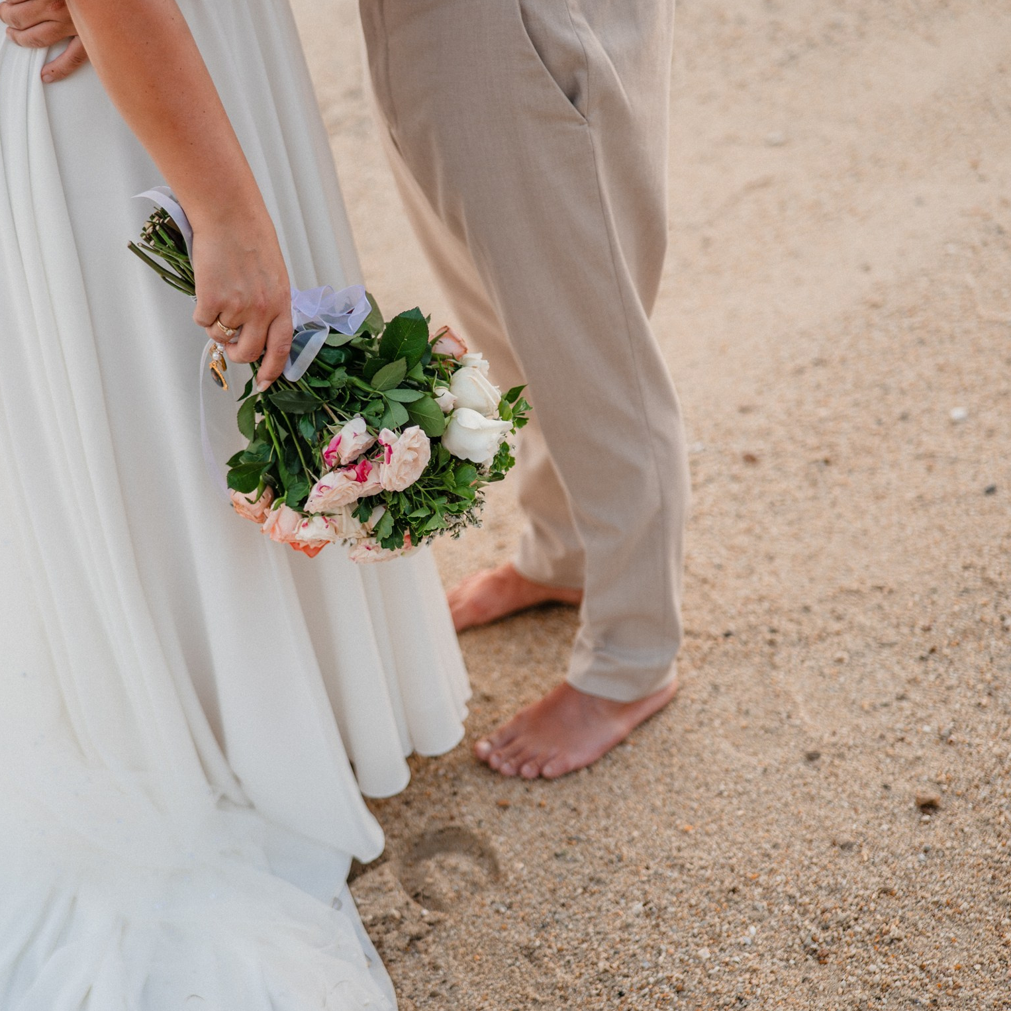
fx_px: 2115
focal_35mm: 64
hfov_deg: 26.8
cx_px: 384
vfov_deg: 26.9
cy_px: 505
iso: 500
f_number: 2
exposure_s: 1/400
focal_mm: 50
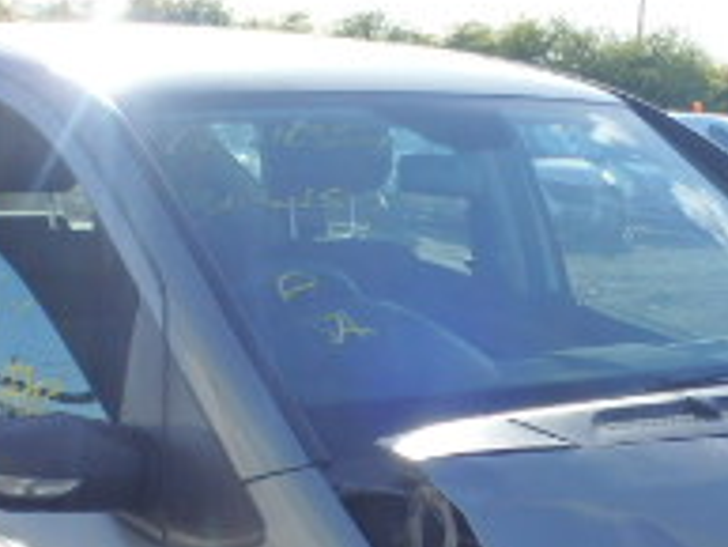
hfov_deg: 21.0
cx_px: 494
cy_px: 638
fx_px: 1957
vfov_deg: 15.4
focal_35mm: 93
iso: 125
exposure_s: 1/640
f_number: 3.9
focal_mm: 5
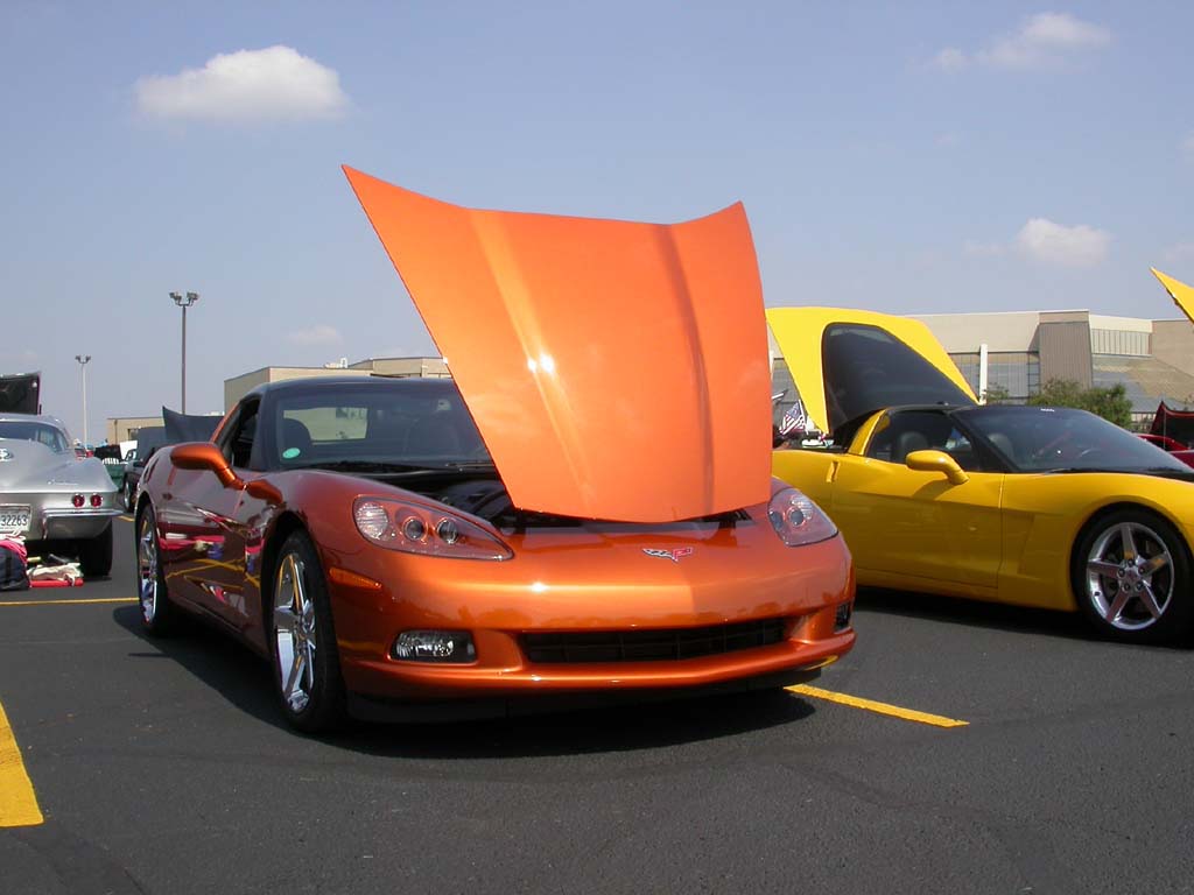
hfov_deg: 49.0
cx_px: 597
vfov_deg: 37.7
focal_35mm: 38
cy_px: 448
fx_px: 1311
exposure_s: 1/340
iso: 100
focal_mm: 7.85
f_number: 7.5
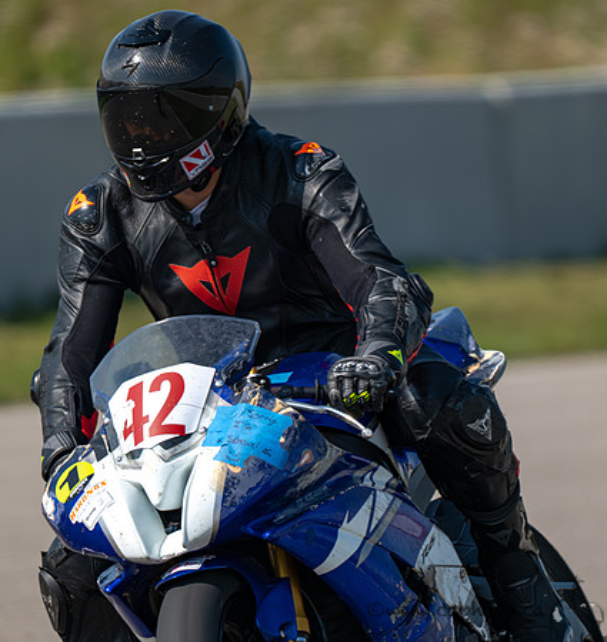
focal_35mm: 819
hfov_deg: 2.1
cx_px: 403
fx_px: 16726
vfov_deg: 2.2
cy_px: 308
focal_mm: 600
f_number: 6.3
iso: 220
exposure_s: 1/1250
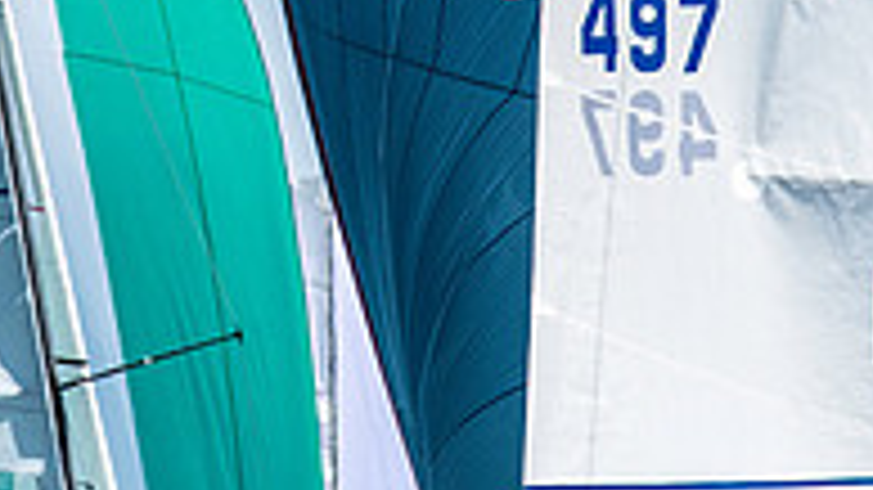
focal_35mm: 1412
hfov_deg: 1.5
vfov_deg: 0.9
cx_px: 252
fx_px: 32677
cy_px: -348
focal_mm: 300
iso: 320
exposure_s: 1/2500
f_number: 5.6
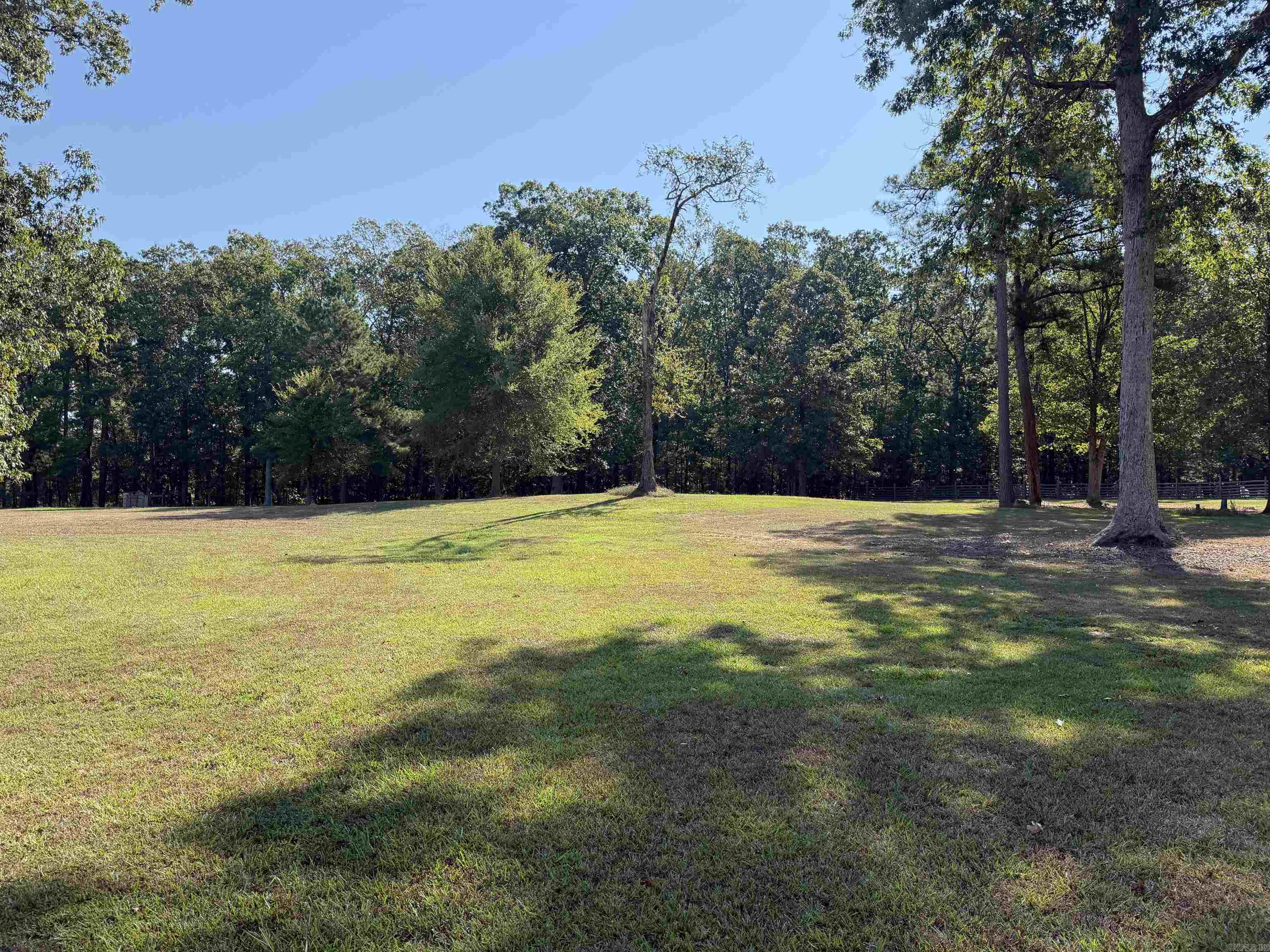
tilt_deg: +0.8
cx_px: 635
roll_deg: +0.3
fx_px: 881
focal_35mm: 24
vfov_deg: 56.8
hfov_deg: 71.6
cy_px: 476
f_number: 1.78
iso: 100
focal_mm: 6.76
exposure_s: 1/2232
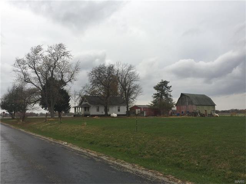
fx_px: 206
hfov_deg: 61.7
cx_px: 123
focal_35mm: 29
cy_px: 92
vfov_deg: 48.2
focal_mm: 4.15
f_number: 2.2
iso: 32
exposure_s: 1/412
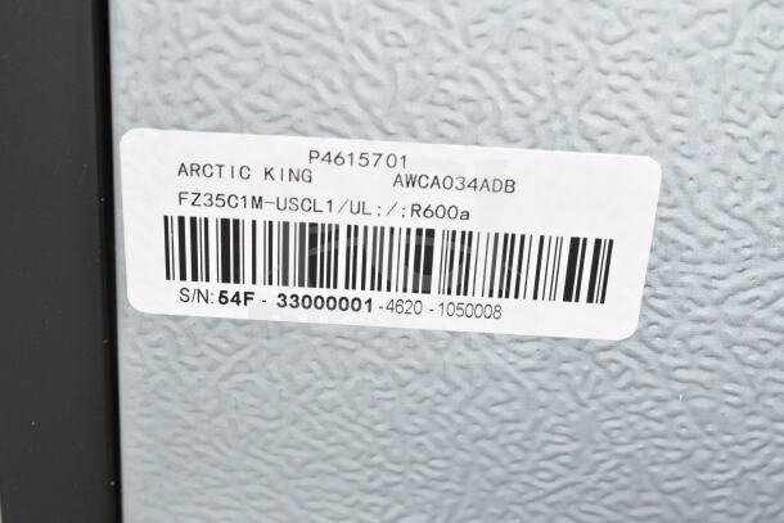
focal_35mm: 82
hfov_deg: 24.6
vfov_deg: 16.6
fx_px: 1797
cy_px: 262
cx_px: 392
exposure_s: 1/400
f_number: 10
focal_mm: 55
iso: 1600
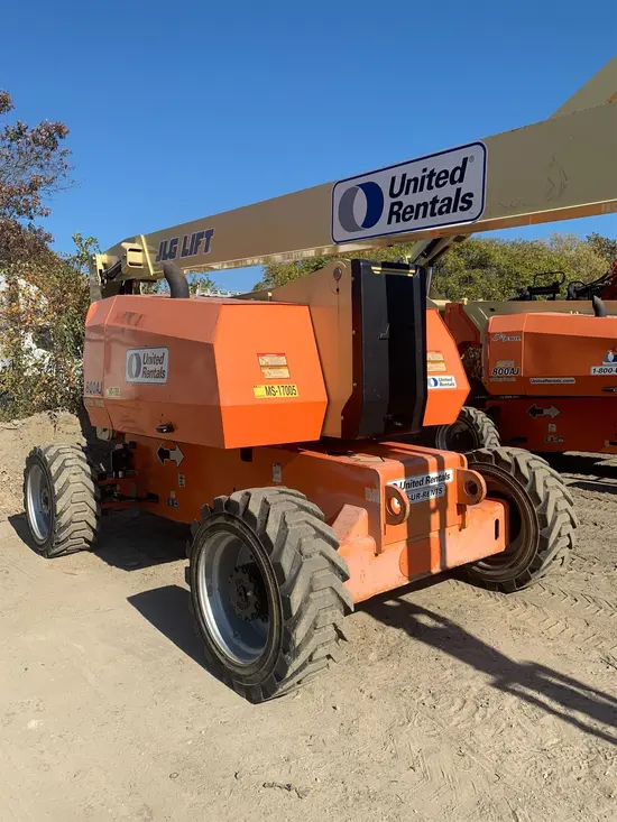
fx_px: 618
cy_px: 411
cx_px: 308
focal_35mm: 26
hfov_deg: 53.1
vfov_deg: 67.3
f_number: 1.8
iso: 25
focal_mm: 4.25
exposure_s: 1/2421
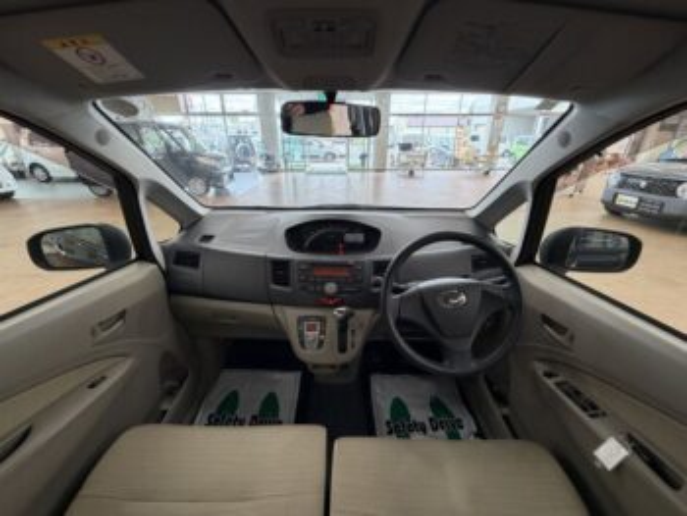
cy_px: 258
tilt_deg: -23.1
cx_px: 344
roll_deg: +0.5
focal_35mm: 14
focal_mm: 2.22
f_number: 2.2
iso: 160
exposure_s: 1/100
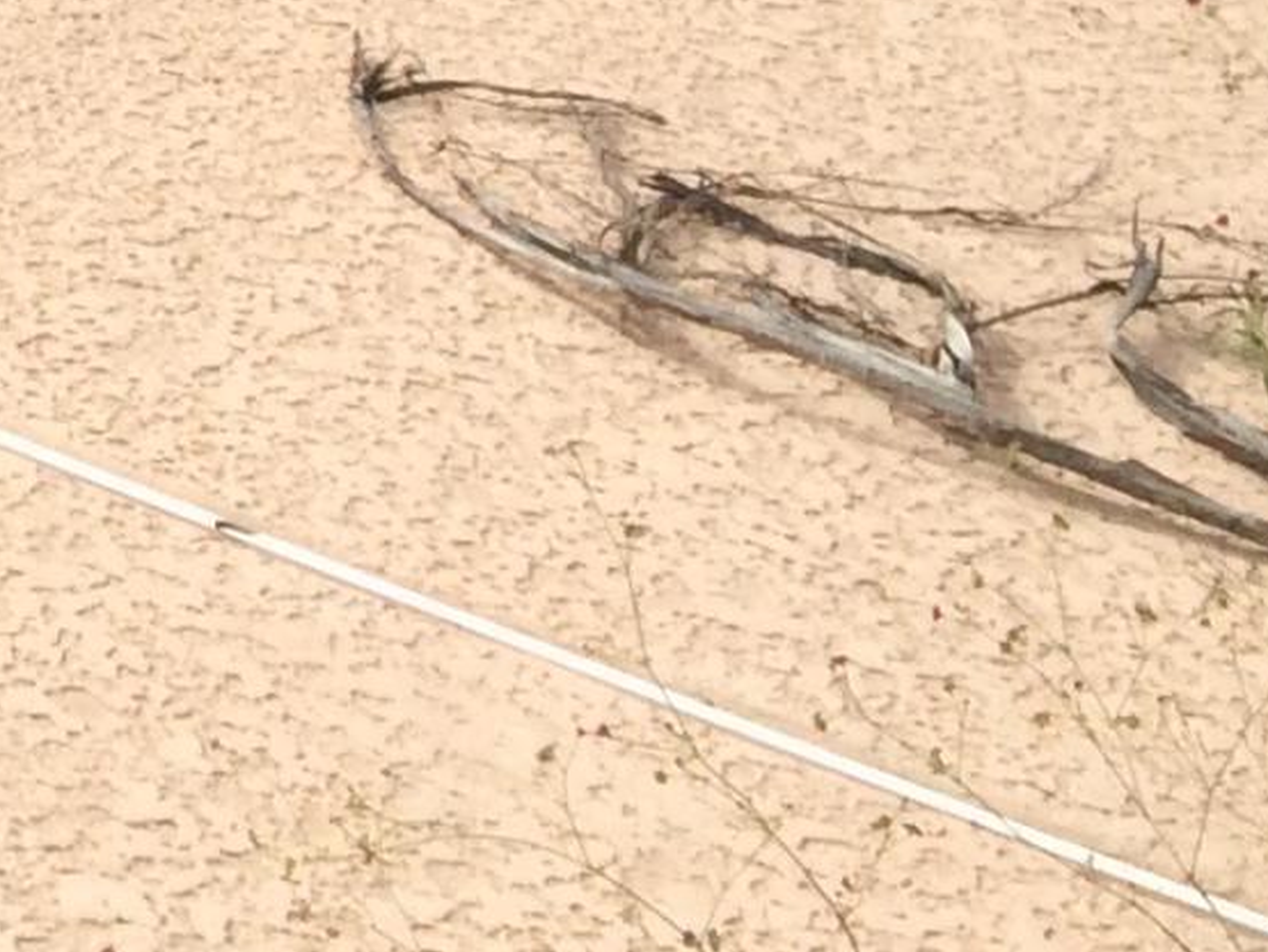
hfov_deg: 10.7
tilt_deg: -9.9
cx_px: -1785
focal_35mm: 157
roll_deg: -3.7
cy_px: -1176
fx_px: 5753
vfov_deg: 8.7
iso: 32
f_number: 2.2
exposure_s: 1/2160
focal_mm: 4.15
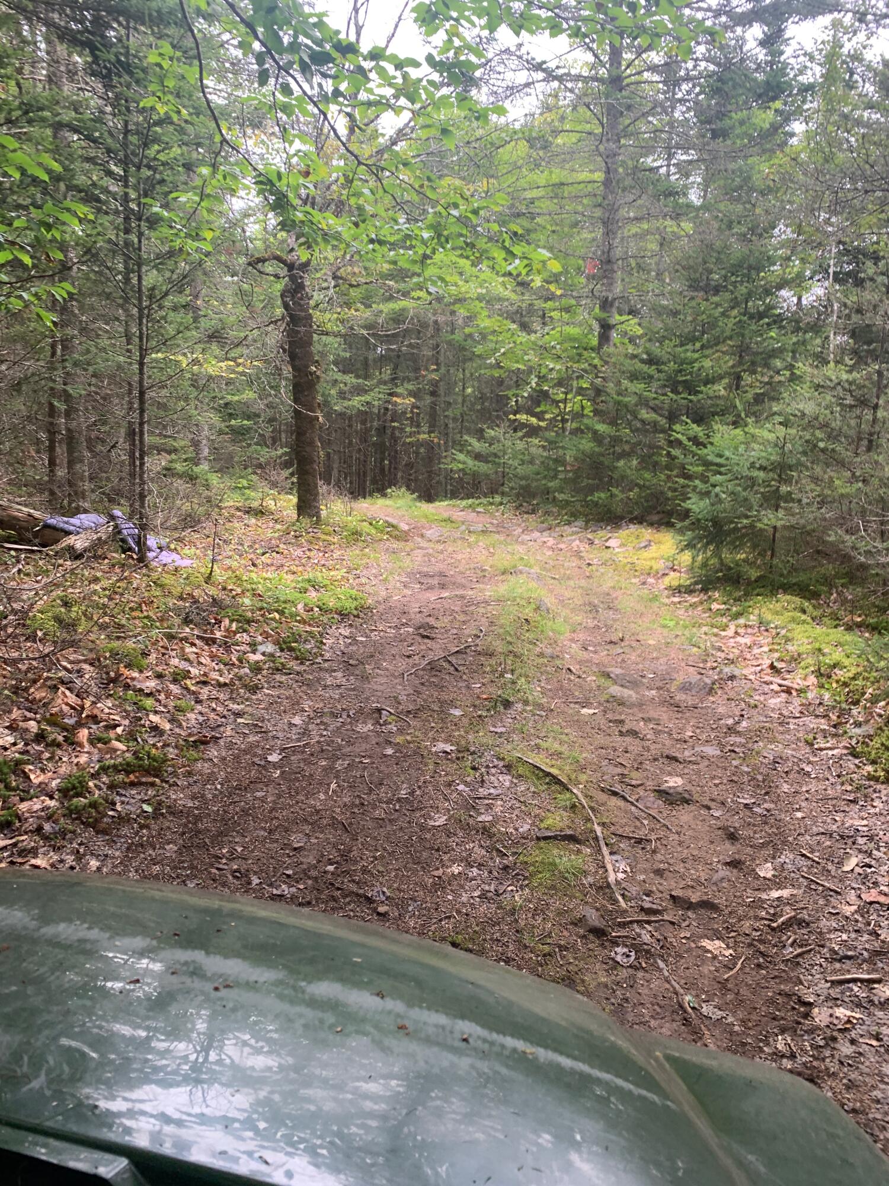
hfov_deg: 53.1
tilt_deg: -15.5
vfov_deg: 67.3
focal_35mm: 26
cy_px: 593
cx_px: 444
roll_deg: +1.2
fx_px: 890
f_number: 1.8
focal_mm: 4.25
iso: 25
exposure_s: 1/122
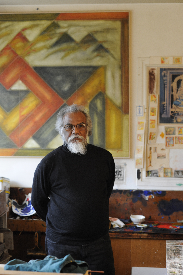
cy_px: 138
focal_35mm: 85
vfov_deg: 23.9
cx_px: 92
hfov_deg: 16.1
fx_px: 649
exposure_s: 1/100
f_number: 5.6
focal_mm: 85
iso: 2500
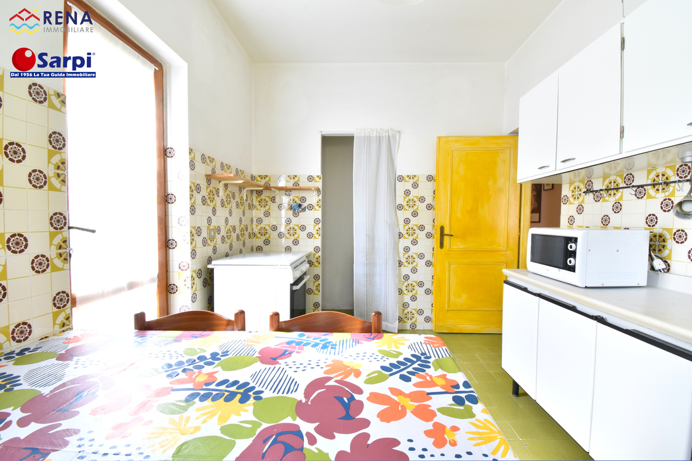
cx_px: 346
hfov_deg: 100.4
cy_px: 230
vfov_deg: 77.3
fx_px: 288
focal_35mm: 15
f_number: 14
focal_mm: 10
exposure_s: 1
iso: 400
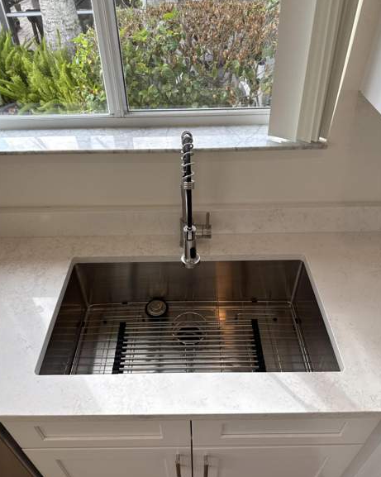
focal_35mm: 26
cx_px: 186
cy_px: 249
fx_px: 367
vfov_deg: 66.0
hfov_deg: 54.9
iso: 100
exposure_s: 1/955
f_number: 1.78
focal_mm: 6.76
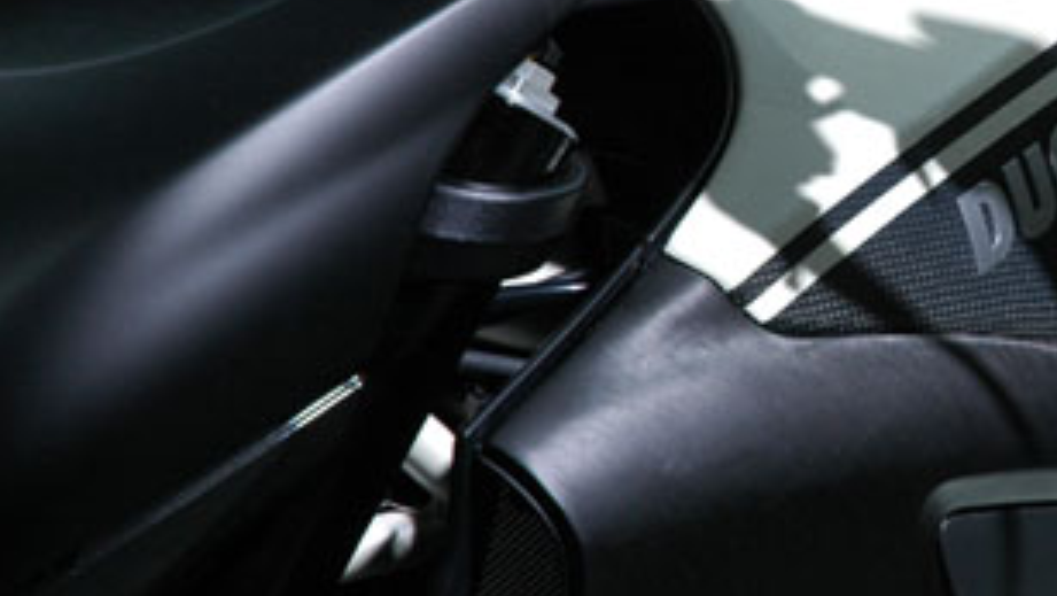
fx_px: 6421
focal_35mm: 229
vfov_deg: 5.3
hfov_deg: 9.3
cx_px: 1060
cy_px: 129
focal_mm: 70
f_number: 4.5
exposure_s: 1/160
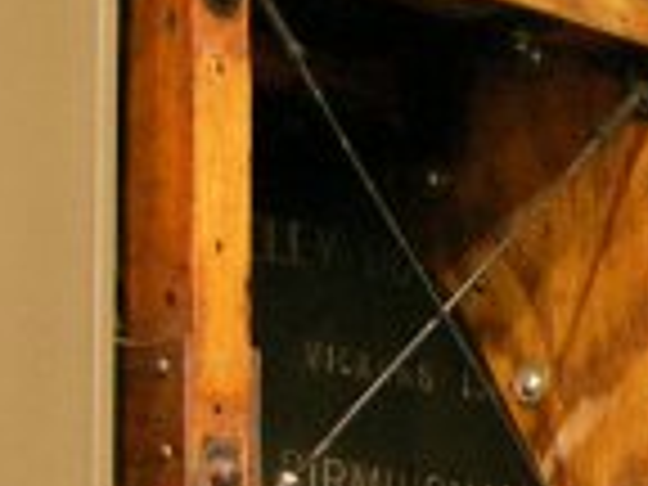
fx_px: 2920
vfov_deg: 9.5
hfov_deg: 12.5
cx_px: 639
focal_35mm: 156
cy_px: 180
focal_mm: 7.2
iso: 200
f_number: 2.8
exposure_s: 1/2.5
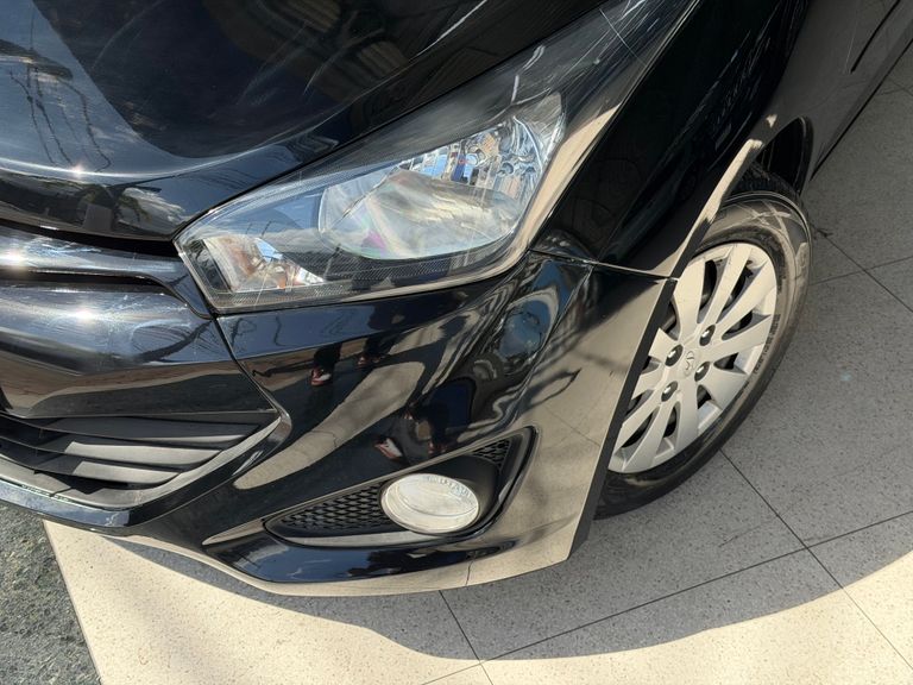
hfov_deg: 39.7
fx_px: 1266
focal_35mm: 48
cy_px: 342
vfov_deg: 30.3
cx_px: 456
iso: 100
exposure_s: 1/2088
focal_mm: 6.76
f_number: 1.78
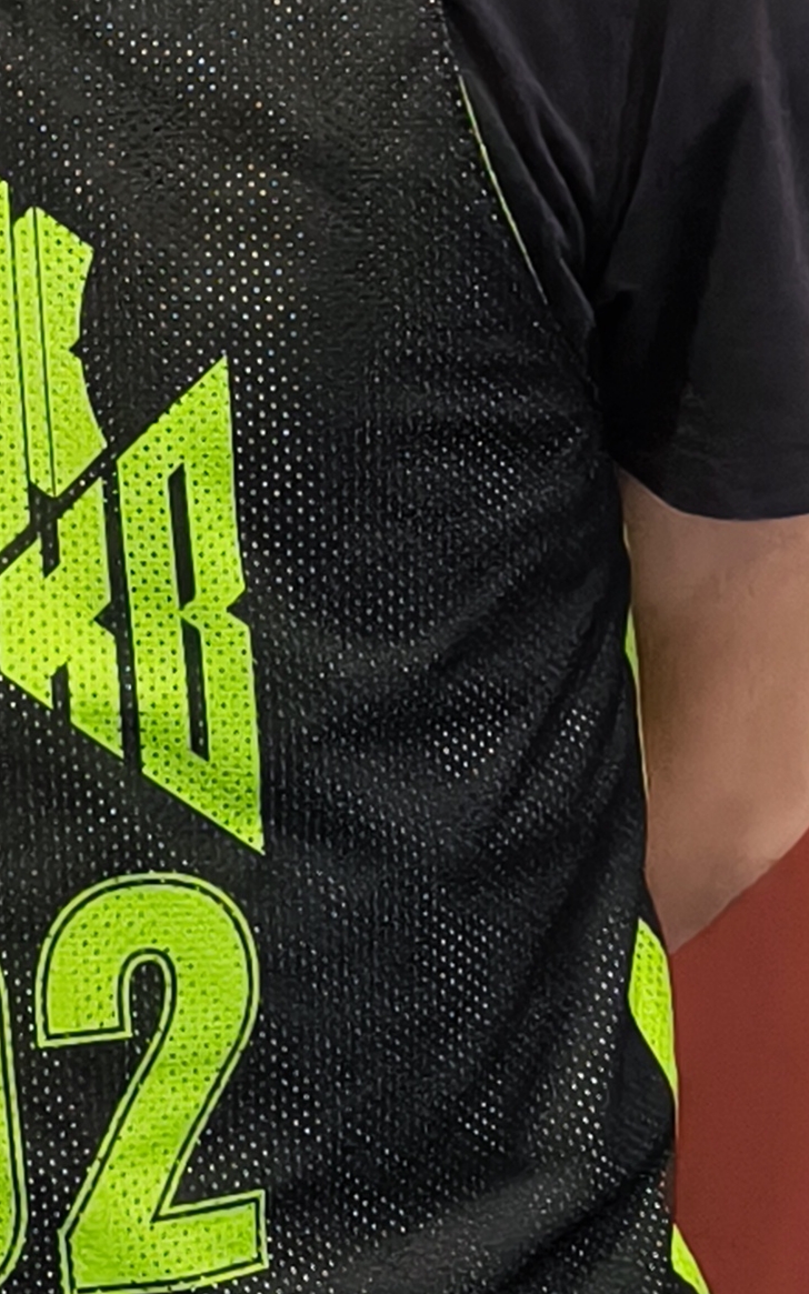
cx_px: -52
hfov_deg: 13.1
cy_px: -149
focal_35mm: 98
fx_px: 3458
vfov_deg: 20.2
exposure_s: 1/265
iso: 1250
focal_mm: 6.92
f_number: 1.9
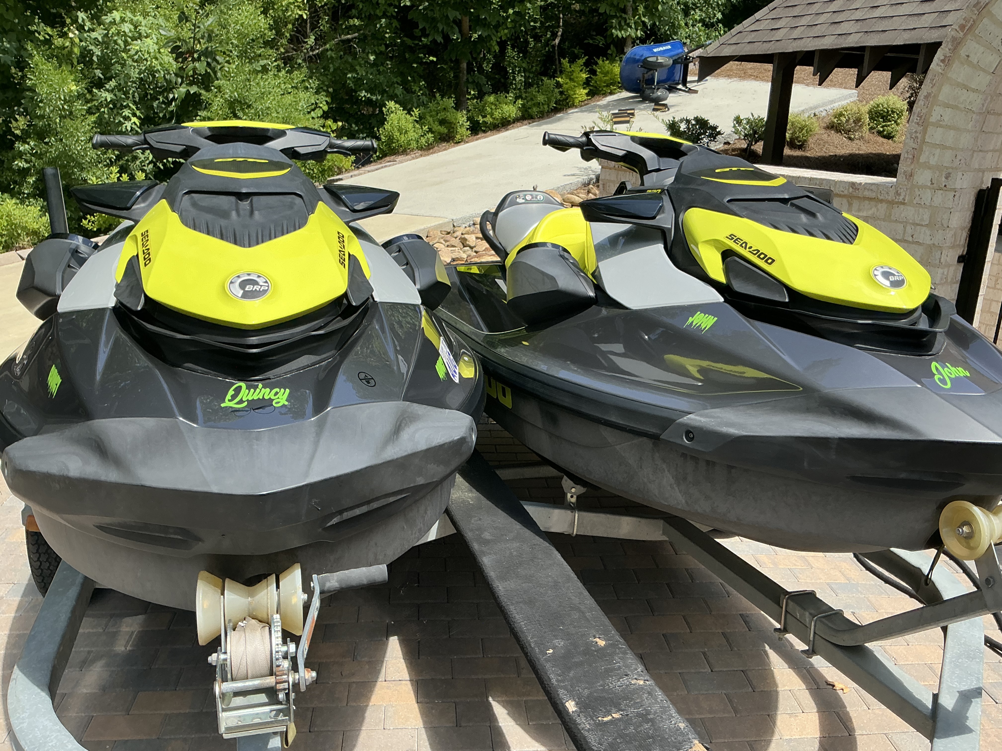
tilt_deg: -17.3
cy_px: 376
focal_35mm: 28
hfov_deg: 63.4
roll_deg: -2.6
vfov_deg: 49.7
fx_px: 810
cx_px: 501
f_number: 1.8
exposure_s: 1/709
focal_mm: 3
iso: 25
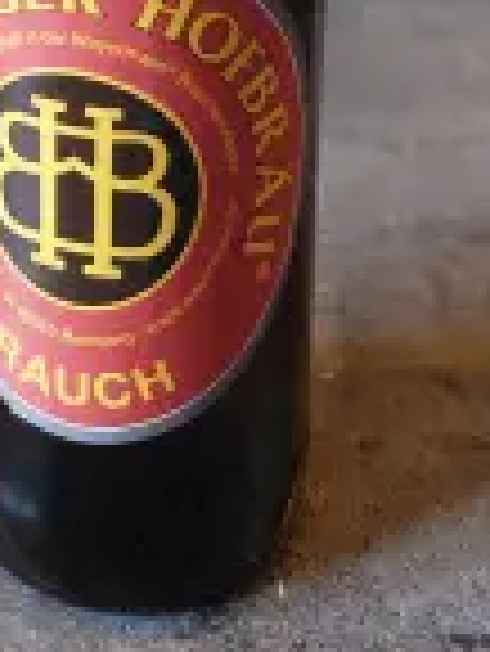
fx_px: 1244
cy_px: -184
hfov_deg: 21.9
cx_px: 67
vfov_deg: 25.5
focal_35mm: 66
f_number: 1.8
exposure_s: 1/33
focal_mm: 5.23
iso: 500
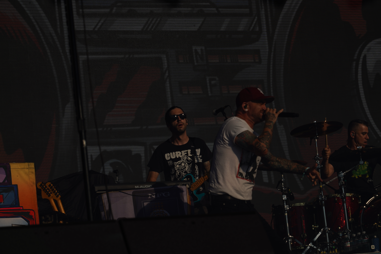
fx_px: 1111
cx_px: 190
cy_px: 127
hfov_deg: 19.5
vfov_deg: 13.0
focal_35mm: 105
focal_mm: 105
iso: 100
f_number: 8
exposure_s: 1/2000
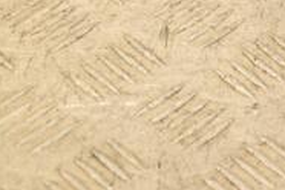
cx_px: 457
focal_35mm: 251
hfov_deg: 8.0
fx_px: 1987
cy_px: -113
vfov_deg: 5.4
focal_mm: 52
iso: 800
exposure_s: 1/160
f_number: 5
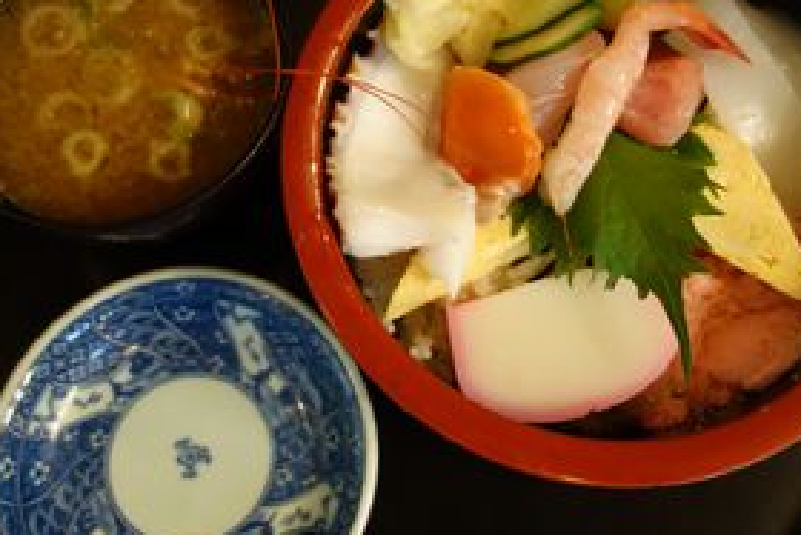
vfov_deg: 33.1
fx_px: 890
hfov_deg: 48.4
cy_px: 176
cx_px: 406
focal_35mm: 40
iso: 640
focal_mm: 10.4
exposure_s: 1/100
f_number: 1.8
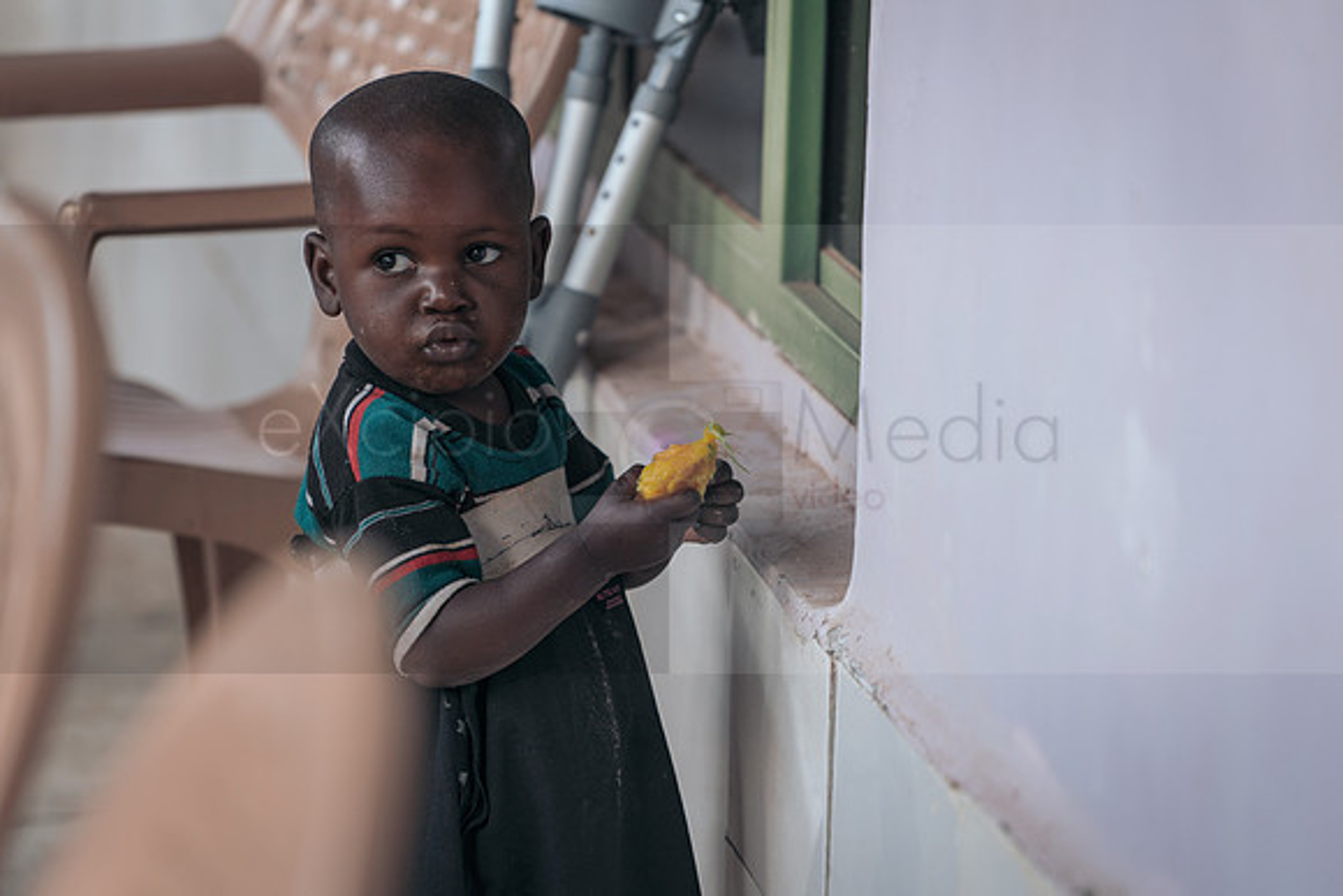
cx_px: 675
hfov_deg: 9.7
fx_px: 7886
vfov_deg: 6.5
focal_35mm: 211
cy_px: 473
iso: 500
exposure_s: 1/200
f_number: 4
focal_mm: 200
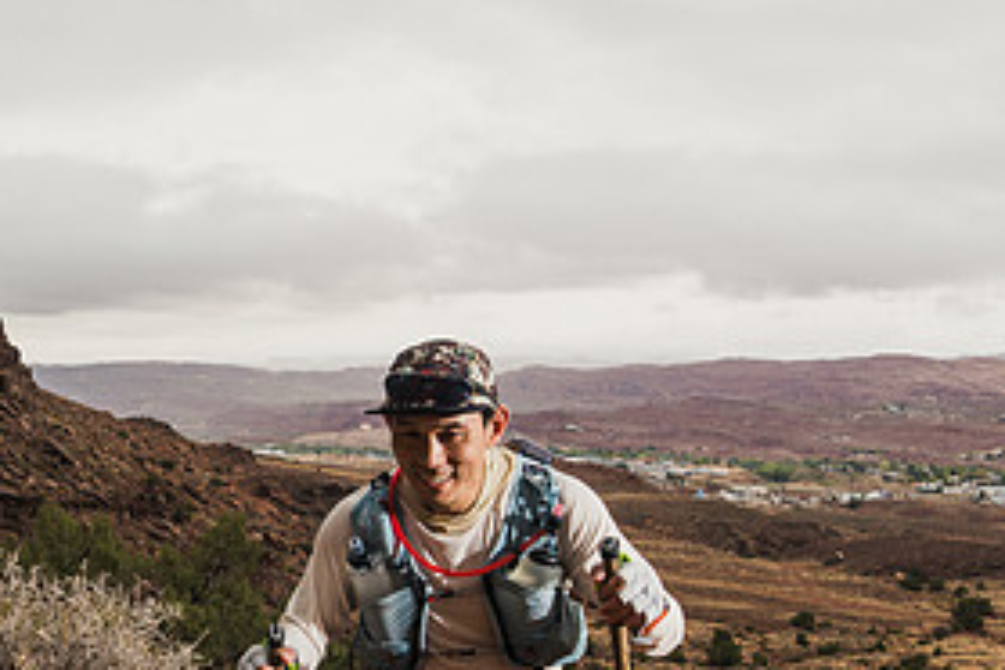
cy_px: 596
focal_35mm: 51
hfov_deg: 37.2
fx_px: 1424
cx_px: 169
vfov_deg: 25.7
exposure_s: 1/250
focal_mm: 24
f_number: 6.3
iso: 200
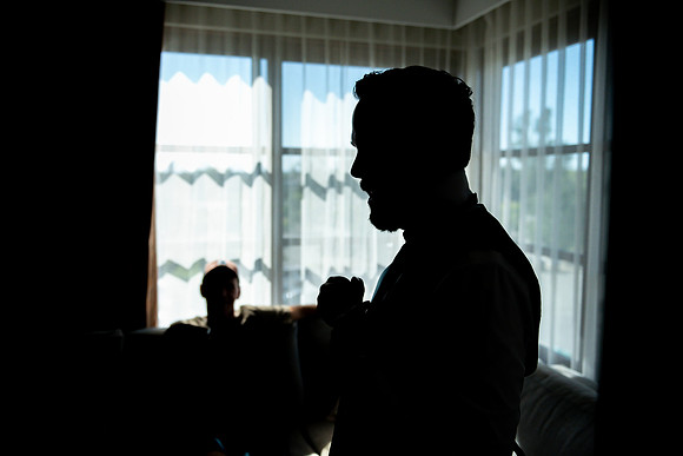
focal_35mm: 31
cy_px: 228
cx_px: 342
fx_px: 588
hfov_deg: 60.3
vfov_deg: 42.3
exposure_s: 1/8000
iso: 1250
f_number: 2.8
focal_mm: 31
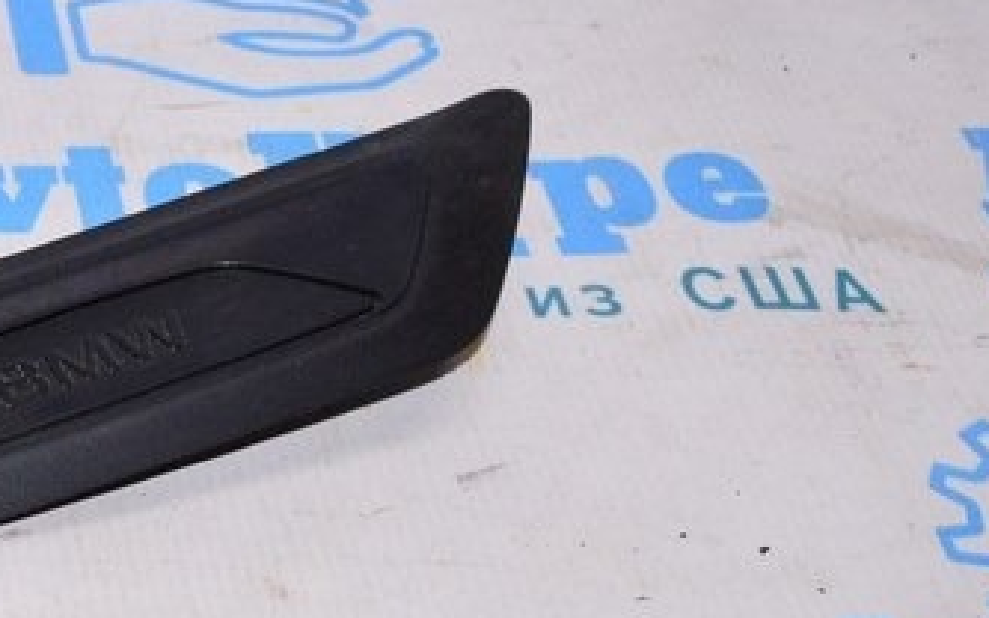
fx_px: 2533
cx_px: -353
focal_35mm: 94
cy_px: 465
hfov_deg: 20.0
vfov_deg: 13.9
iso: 1600
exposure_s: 1/200
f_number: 8
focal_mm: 20
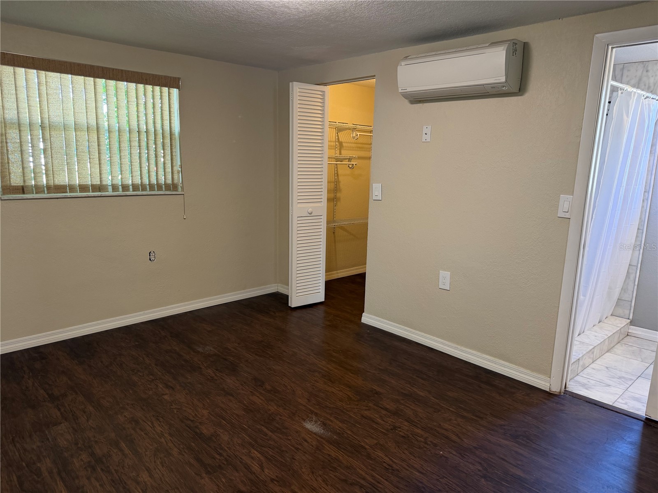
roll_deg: -1.0
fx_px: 456
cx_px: 329
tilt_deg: -10.8
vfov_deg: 56.8
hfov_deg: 71.6
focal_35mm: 24
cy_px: 246
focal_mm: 6.76
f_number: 1.78
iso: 200
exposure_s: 1/68
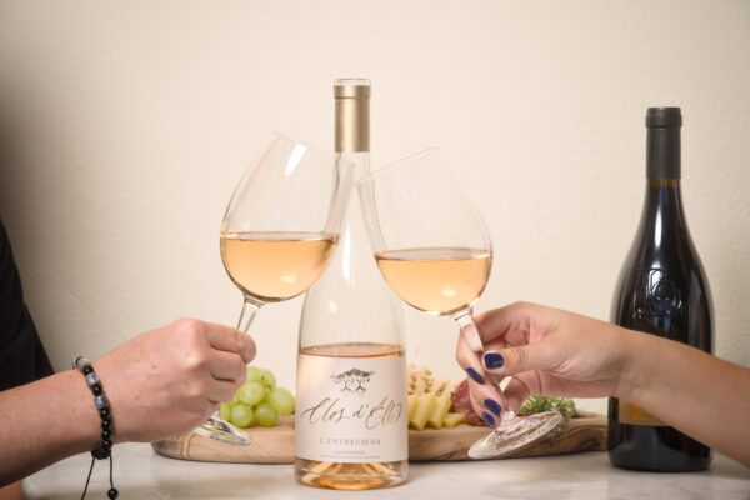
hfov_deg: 21.7
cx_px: 375
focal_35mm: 94
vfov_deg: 14.6
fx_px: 1958
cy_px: 250
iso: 800
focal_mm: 94
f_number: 8
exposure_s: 1/160
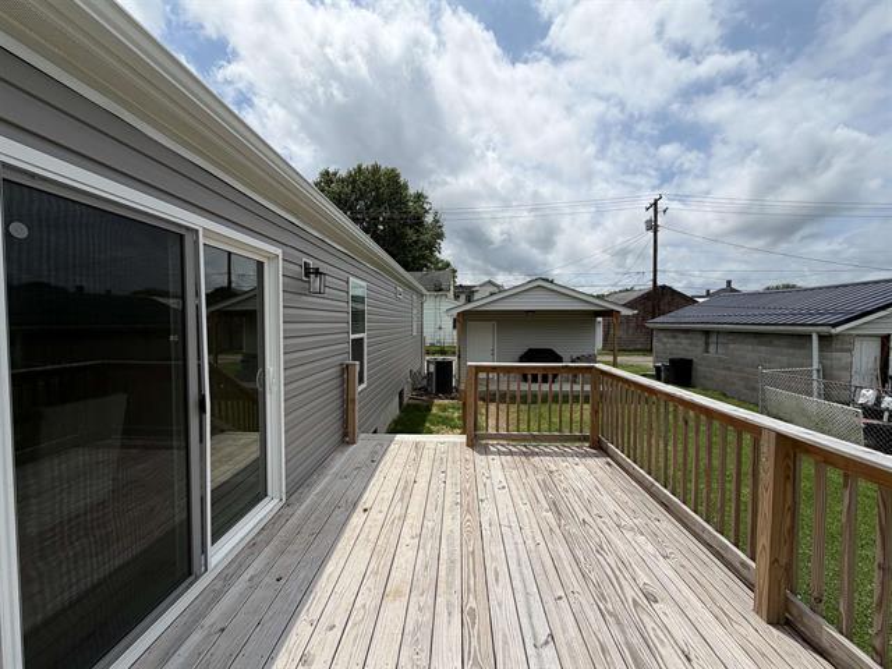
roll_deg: +0.0
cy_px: 334
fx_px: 361
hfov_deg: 102.1
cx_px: 446
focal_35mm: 14
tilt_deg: -2.0
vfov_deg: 85.7
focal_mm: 2.22
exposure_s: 1/1572
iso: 20
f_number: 2.2
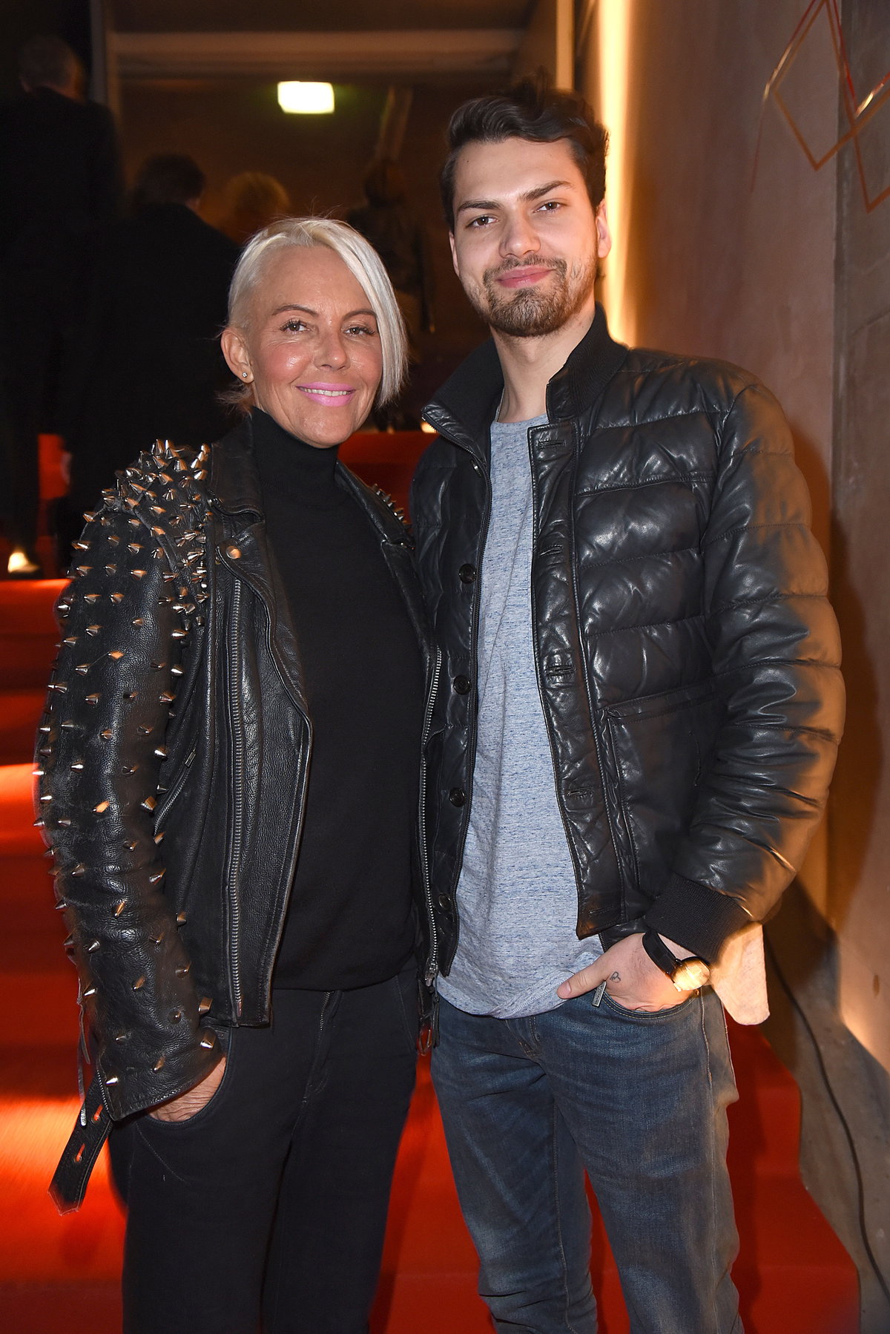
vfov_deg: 55.8
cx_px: 445
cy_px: 667
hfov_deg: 38.9
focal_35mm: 34
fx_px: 1260
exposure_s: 1/40
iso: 2000
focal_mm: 34
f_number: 5.6
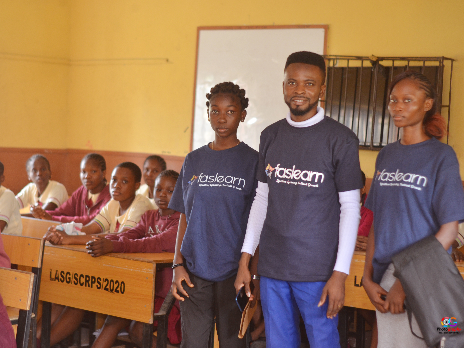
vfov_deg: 18.0
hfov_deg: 23.8
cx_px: 217
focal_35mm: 82
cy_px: 175
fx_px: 1099
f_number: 2
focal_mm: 50
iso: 400
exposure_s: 1/100
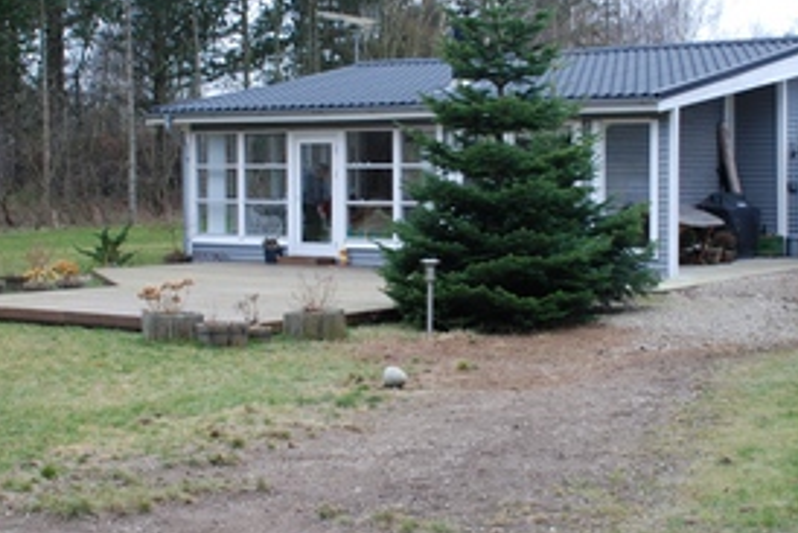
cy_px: 342
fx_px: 1264
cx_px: 446
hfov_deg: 35.0
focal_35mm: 57
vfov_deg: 23.7
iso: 400
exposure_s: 1/20
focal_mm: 26
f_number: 4
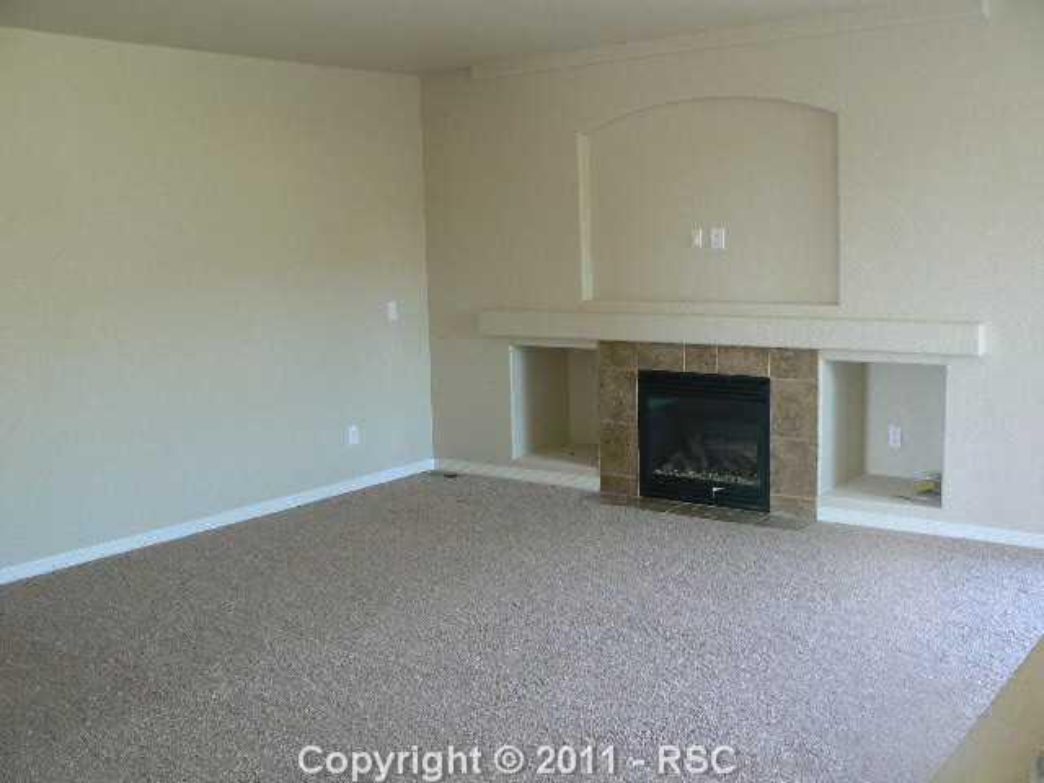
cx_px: 522
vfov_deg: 39.7
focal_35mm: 36
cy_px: 392
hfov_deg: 51.4
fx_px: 1086
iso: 125
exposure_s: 1/30
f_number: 2.8
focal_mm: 6
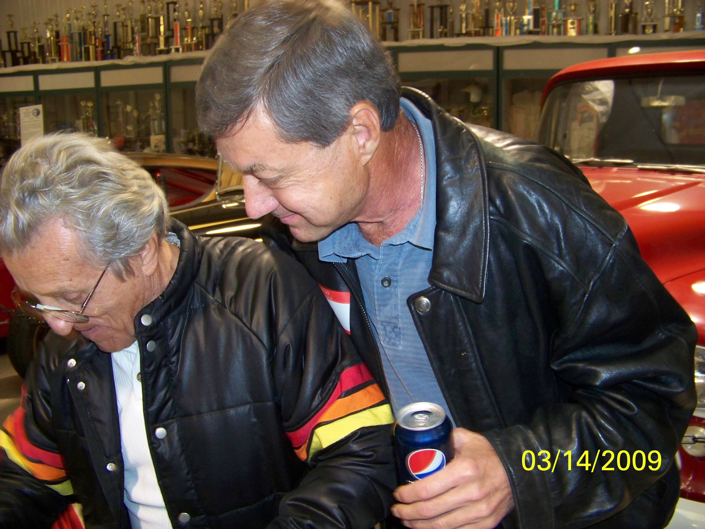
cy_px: 264
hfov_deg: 51.4
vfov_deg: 39.7
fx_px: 733
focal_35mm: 36
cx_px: 352
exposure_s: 1/30
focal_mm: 5.85
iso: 200
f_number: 2.8
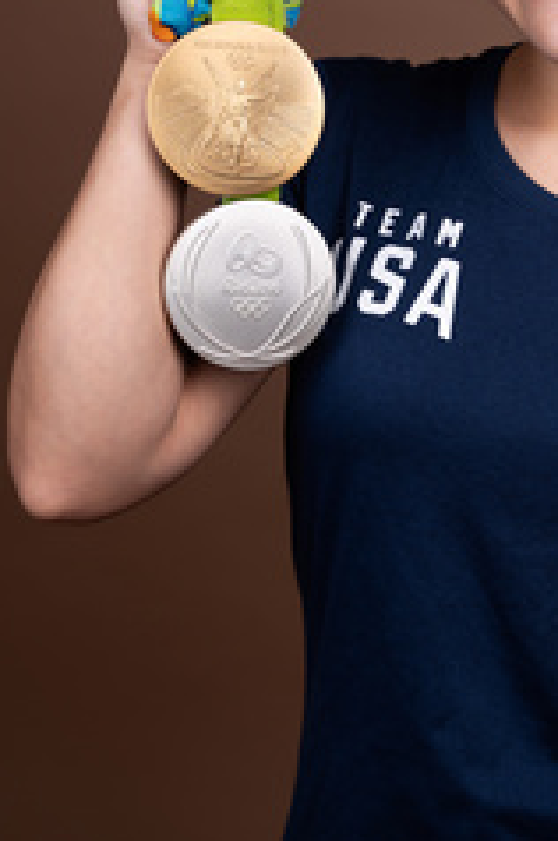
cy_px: 240
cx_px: 551
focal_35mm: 97
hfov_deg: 13.9
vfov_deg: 20.9
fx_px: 2262
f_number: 4
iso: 100
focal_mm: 48
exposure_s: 1/125
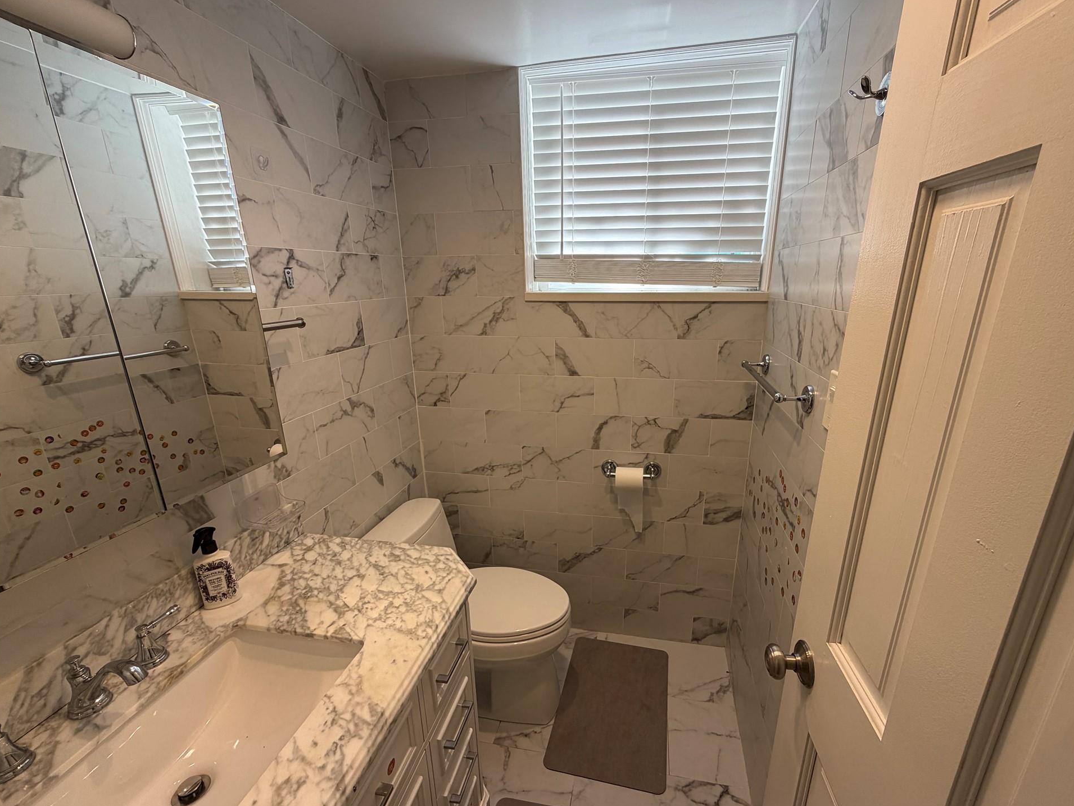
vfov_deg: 81.7
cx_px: 568
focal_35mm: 15
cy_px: 421
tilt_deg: -17.7
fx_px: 465
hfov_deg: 98.1
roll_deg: +0.1
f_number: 2.2
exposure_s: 1/121
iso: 100
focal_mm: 2.22
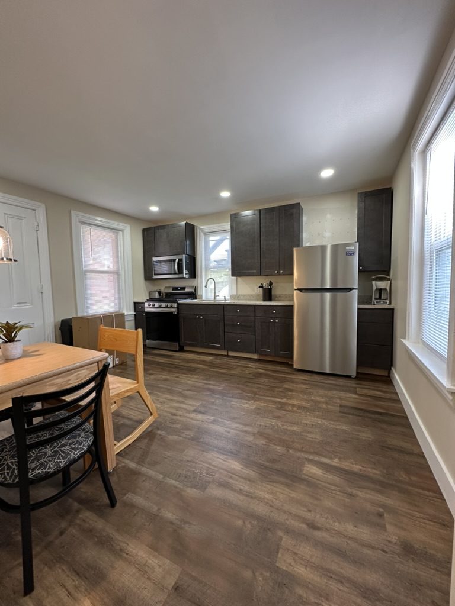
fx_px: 245
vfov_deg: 102.1
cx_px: 228
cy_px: 303
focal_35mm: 14
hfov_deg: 85.7
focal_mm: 2.22
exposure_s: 1/60
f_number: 2.2
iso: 160
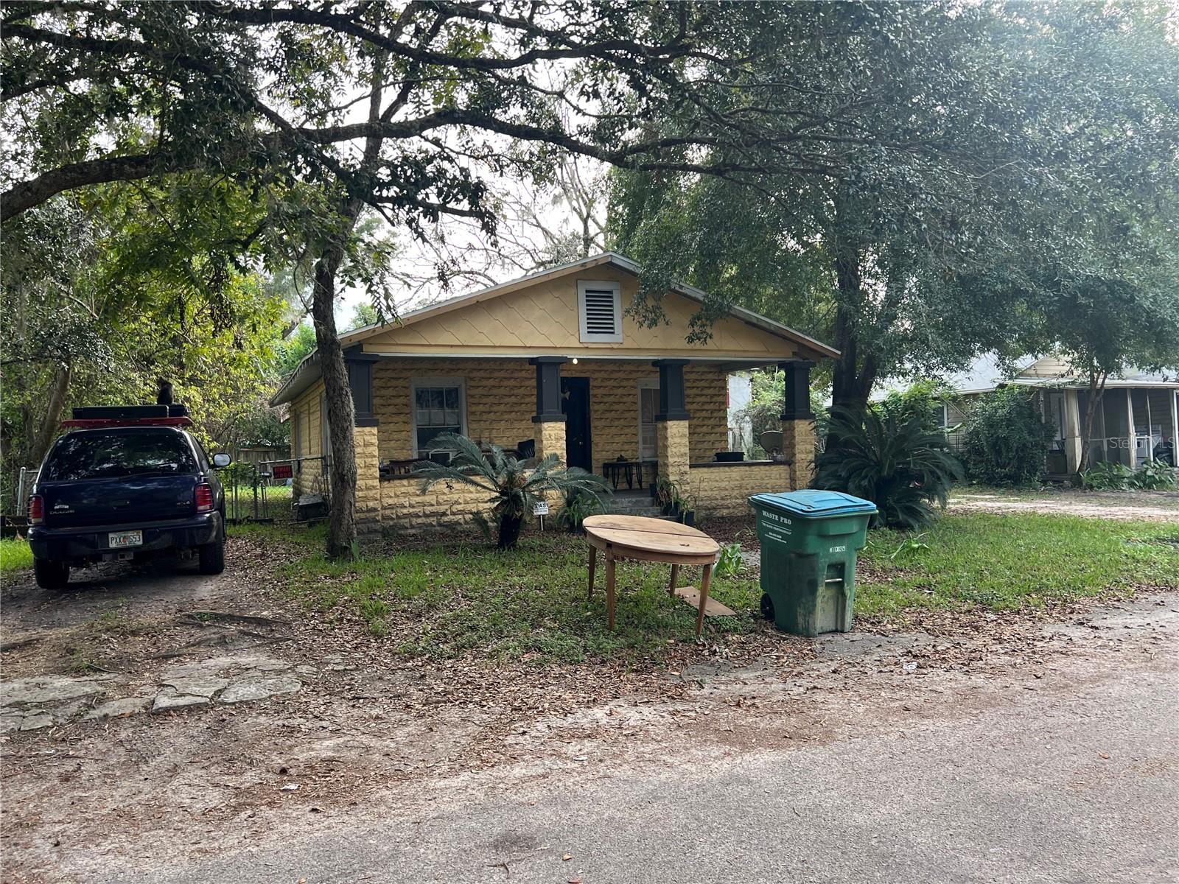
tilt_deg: +1.4
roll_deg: +1.1
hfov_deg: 67.3
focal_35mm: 26
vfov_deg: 53.1
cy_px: 442
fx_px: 886
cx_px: 590
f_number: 1.5
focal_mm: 5.7
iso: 40
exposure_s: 1/207
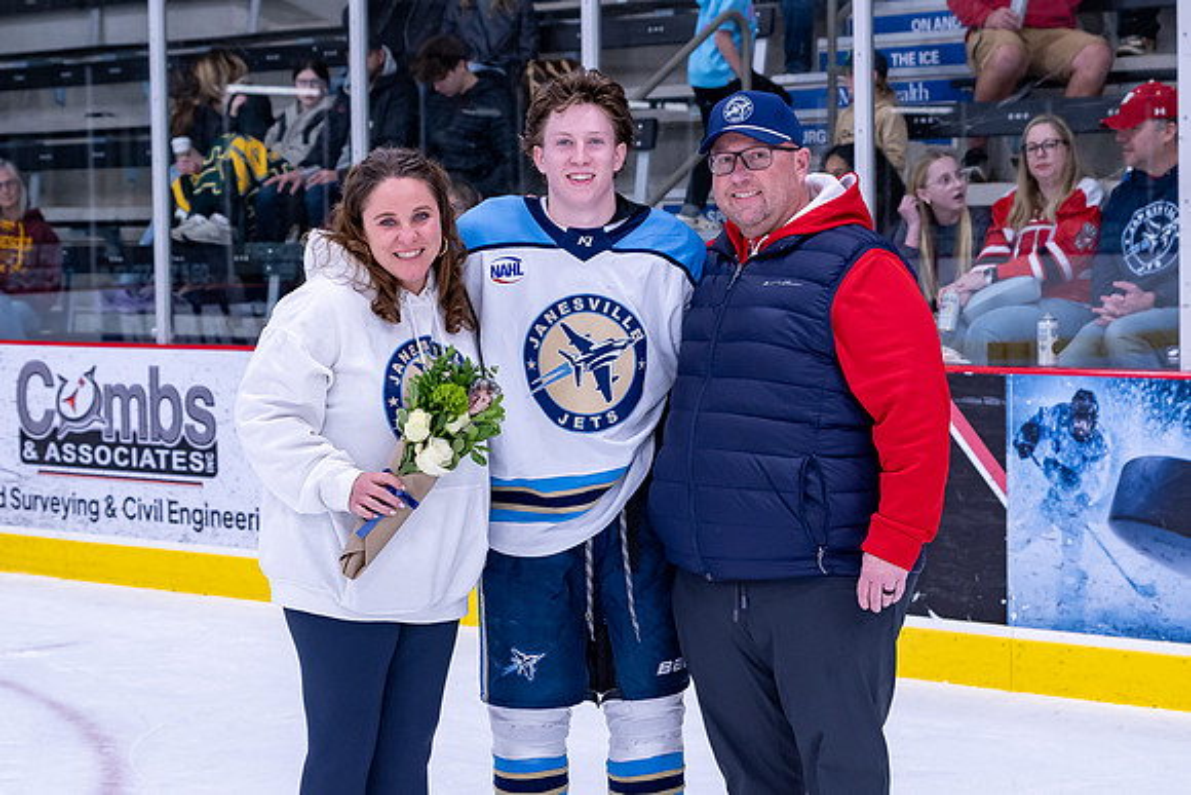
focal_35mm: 86
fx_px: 2852
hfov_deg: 23.6
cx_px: 620
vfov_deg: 15.9
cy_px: 381
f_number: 4
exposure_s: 1/250
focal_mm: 48
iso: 500
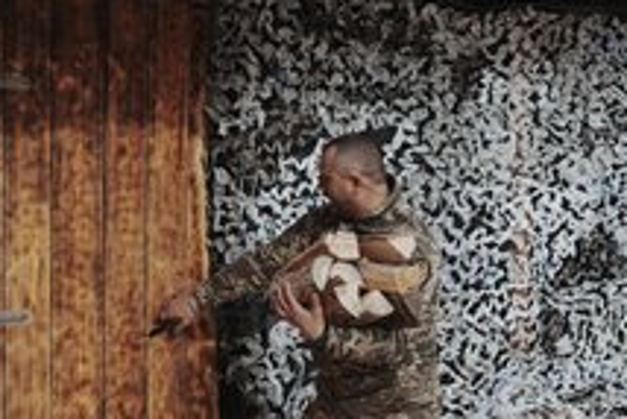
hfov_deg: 24.1
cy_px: 318
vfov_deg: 16.2
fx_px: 1464
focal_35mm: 84
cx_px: 220
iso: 100
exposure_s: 1/833
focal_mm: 45
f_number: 4
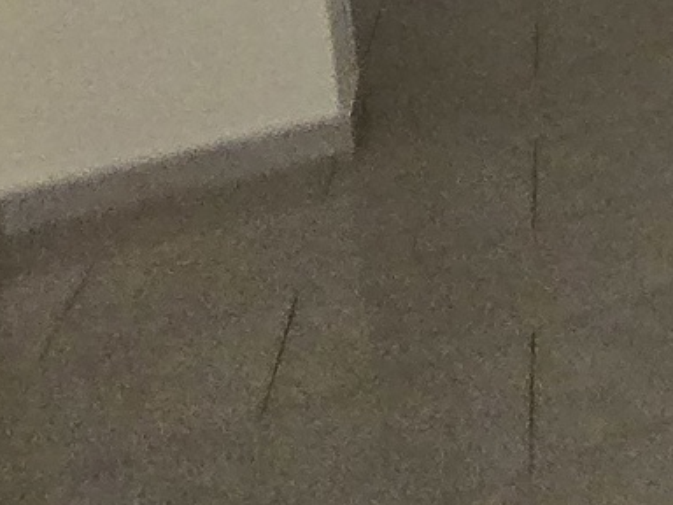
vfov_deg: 17.8
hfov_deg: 19.3
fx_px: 1264
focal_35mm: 65
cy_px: -424
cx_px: 1307
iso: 500
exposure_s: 1/50
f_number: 2.2
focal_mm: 2.2
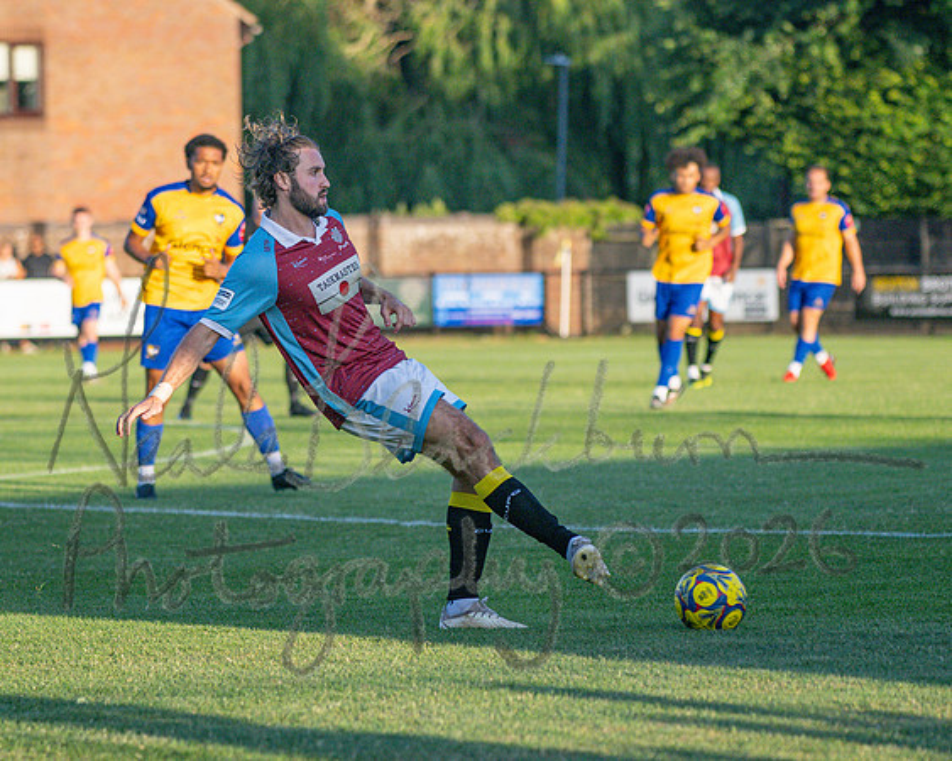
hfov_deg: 9.2
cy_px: 380
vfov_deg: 7.3
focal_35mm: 211
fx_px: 5934
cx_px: 380
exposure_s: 1/4000
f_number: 2.8
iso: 400
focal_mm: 125
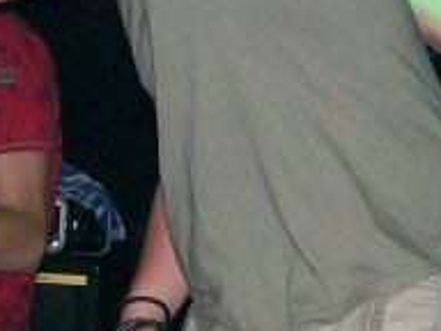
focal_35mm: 150
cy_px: 200
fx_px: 1911
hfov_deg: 13.2
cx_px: 246
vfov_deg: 9.9
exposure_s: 1/64
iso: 140
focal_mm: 6
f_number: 2.7
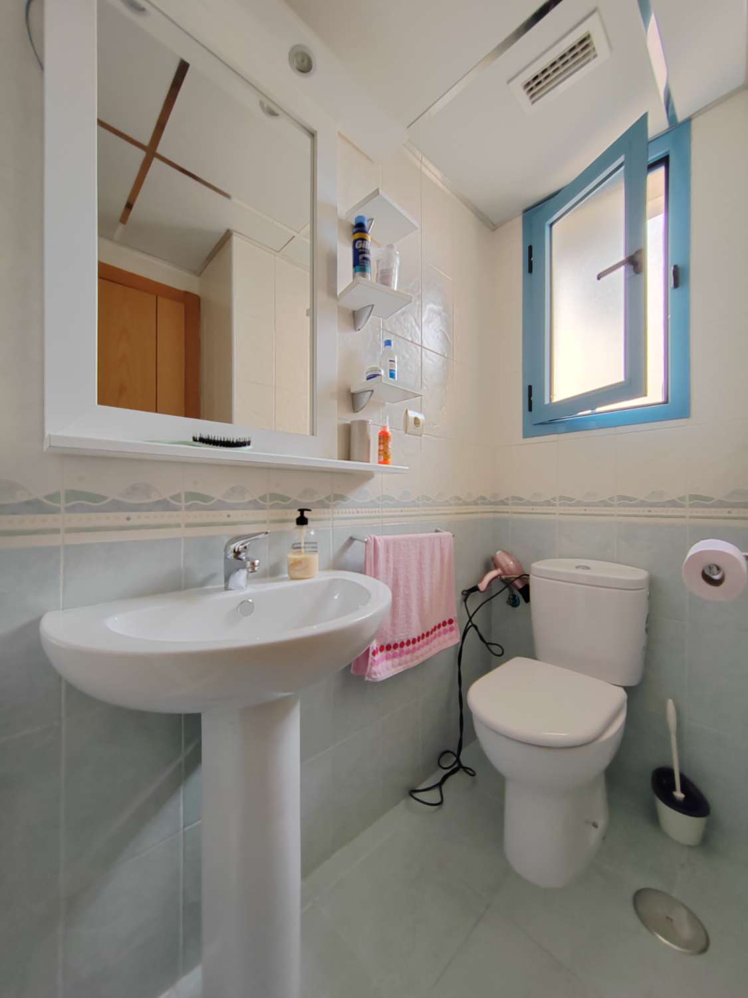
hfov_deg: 89.9
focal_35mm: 13
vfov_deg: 106.2
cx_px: 374
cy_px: 499
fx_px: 375
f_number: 2.2
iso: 500
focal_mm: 2.16
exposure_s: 1/33
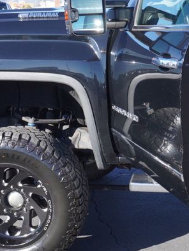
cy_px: 107
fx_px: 545
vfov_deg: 25.9
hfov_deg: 19.2
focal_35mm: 75
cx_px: 183
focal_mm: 20
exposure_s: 1/125
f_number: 5.6
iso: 100
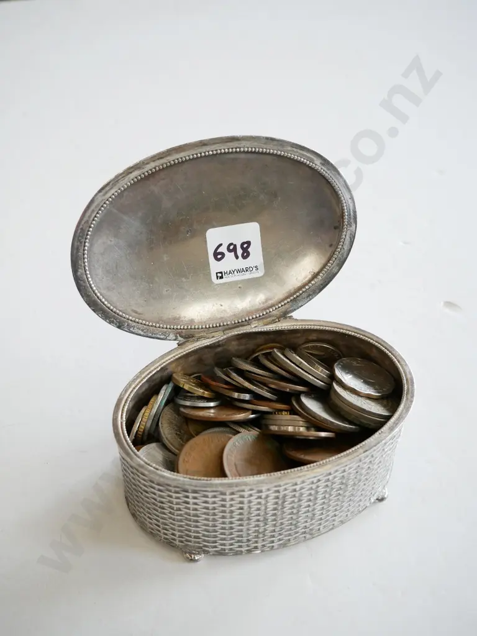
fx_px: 735
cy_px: 318
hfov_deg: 36.0
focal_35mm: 40
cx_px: 238
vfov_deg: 46.8
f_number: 4.1
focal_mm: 20
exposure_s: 1/60
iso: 800
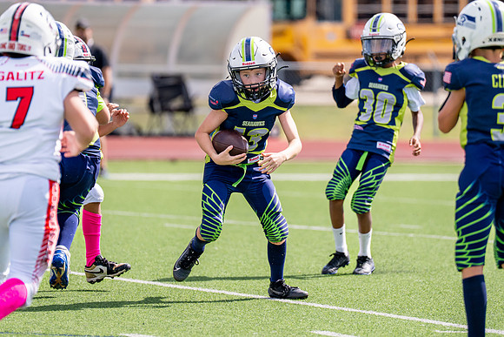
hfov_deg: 6.0
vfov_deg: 4.0
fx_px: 4779
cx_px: 268
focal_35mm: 341
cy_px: 134
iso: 250
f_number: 2.8
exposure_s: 1/4000
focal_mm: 200
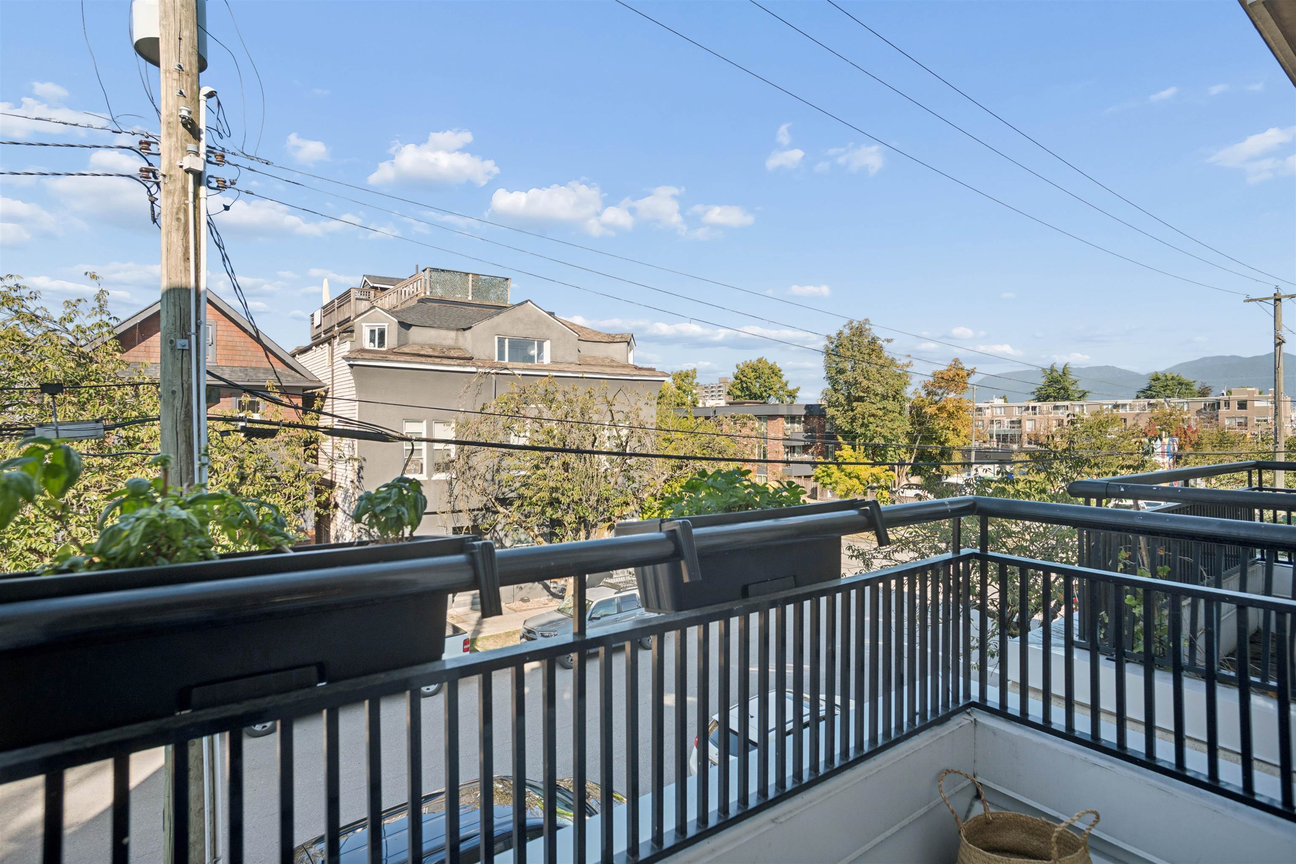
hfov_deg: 90.0
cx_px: 648
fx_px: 648
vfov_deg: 67.4
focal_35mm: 18
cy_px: 432
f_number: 7.1
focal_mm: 18
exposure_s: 1/200
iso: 320
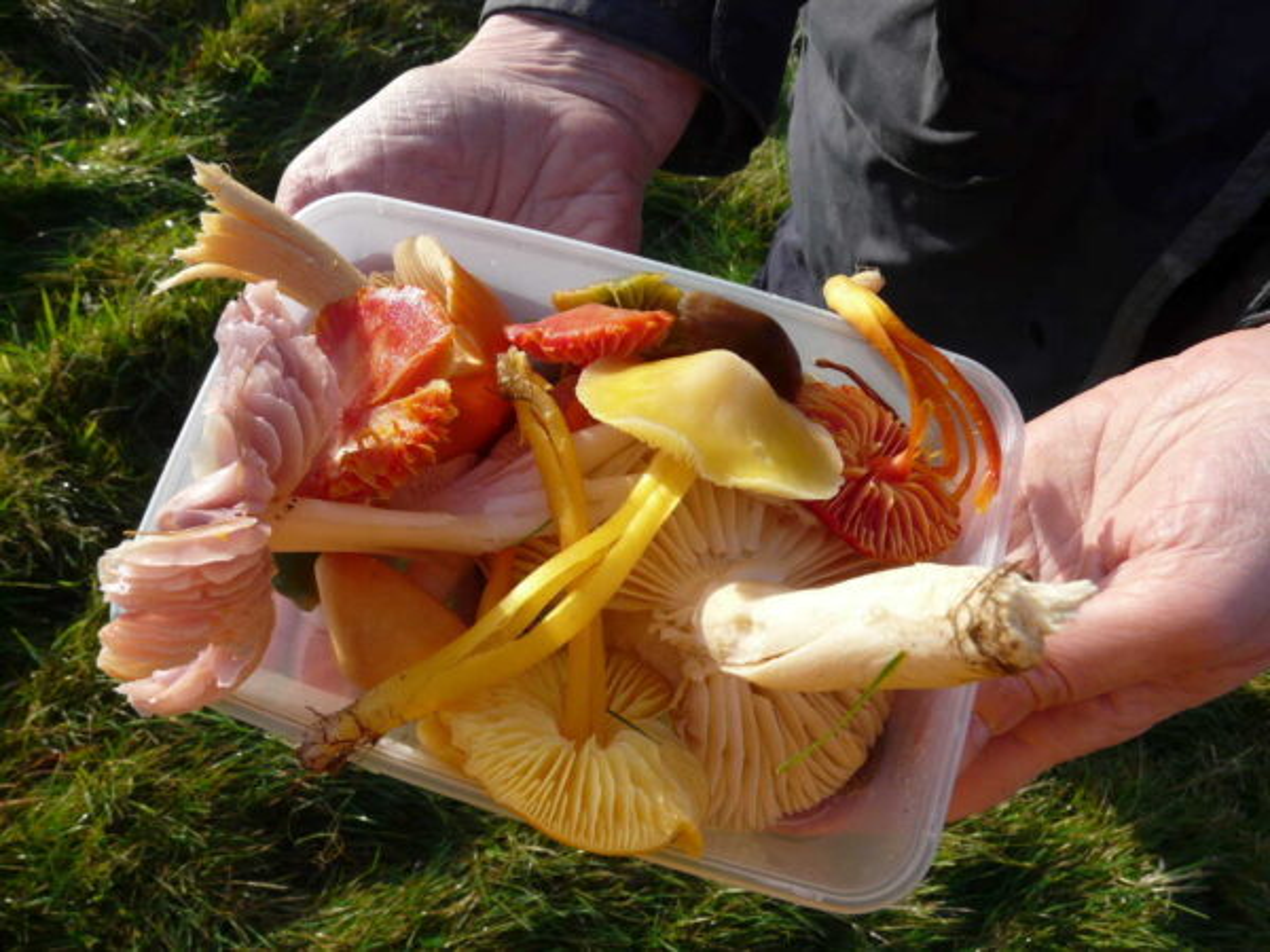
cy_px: 476
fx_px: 1027
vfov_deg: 49.7
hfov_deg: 63.4
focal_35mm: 28
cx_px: 635
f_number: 4.5
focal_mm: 4.6
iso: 100
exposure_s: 1/200
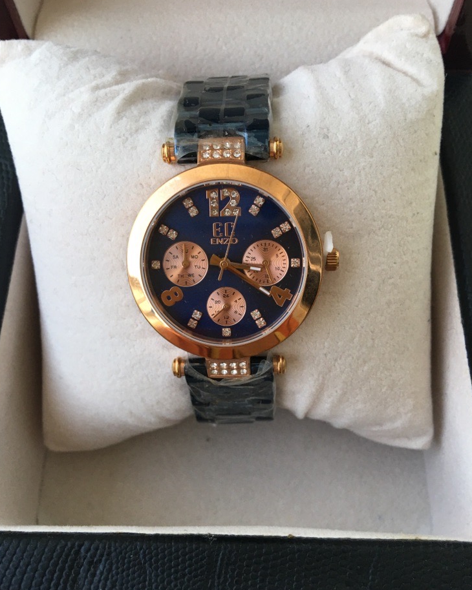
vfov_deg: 57.2
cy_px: 308
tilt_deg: -68.6
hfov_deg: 47.1
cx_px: 233
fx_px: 541
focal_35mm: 31
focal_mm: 4.15
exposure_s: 1/33
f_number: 2.2
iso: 32
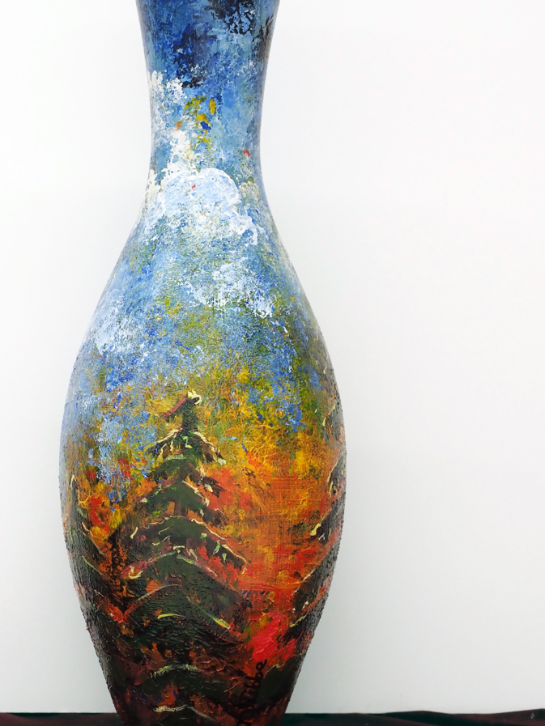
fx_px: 2246
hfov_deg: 13.8
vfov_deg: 18.4
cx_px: 211
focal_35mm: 107
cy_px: 293
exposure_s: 1/80
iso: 1000
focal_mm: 40
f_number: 5
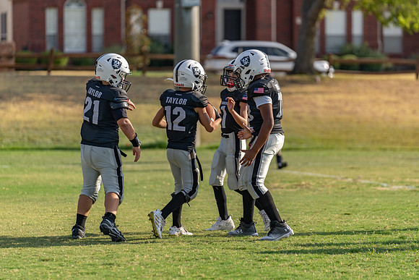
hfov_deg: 10.3
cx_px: 210
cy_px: 140
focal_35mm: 200
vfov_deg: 6.9
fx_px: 2328
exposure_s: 1/1250
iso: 100
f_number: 3.5
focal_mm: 200
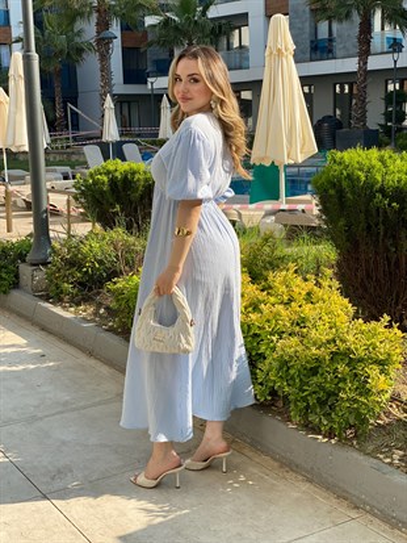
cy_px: 272
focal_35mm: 52
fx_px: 815
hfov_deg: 28.0
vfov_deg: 36.8
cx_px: 204
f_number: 2
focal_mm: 6
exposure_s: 1/631
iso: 20
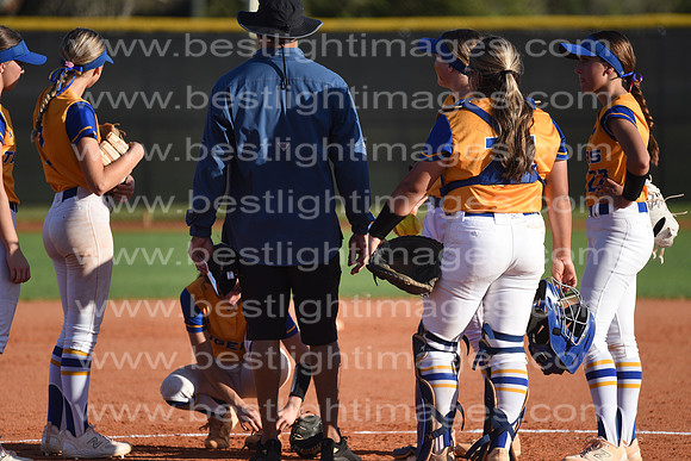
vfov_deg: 4.6
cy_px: 230
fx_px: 5759
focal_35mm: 300
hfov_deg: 6.9
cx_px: 346
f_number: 4
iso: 400
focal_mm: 300
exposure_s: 1/2500
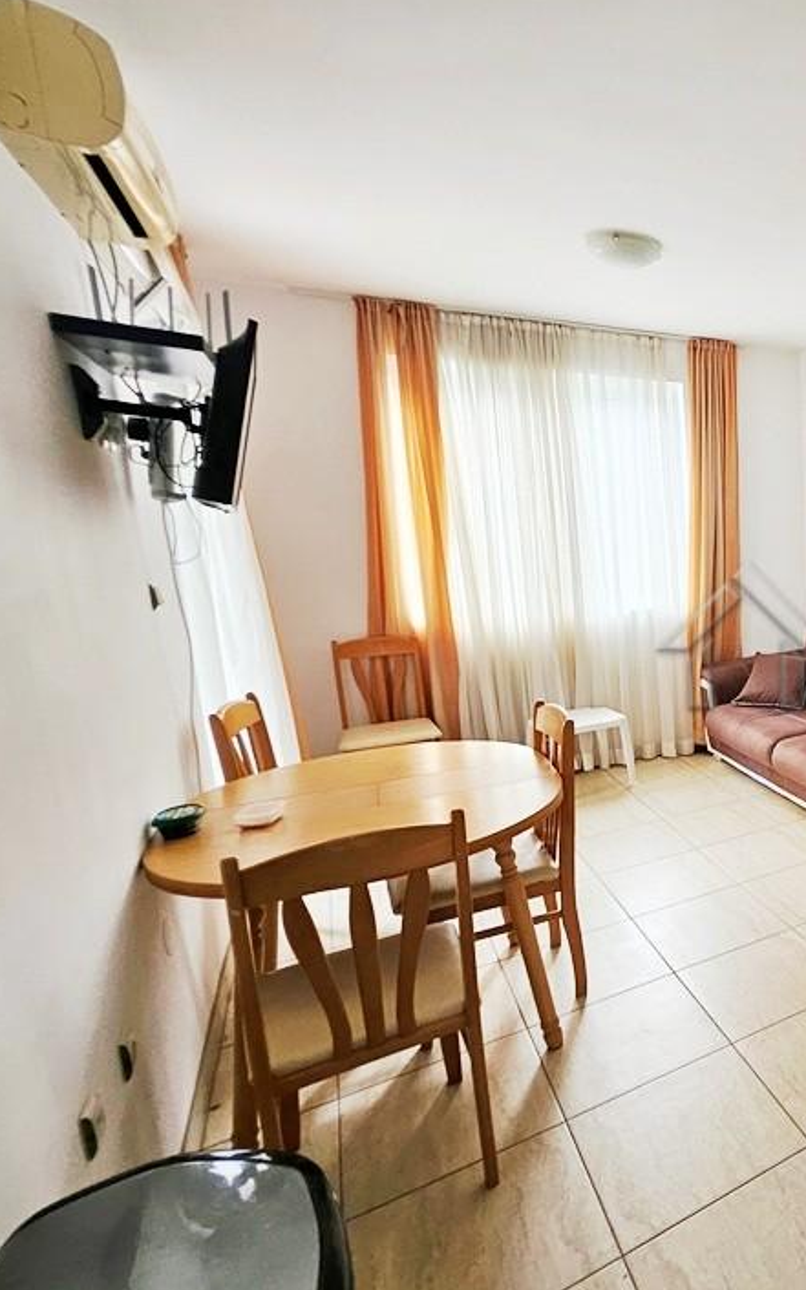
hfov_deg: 43.1
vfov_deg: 85.1
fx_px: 703
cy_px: 661
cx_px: 927
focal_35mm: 20
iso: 125
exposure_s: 1/50
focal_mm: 1.7
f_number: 2.2
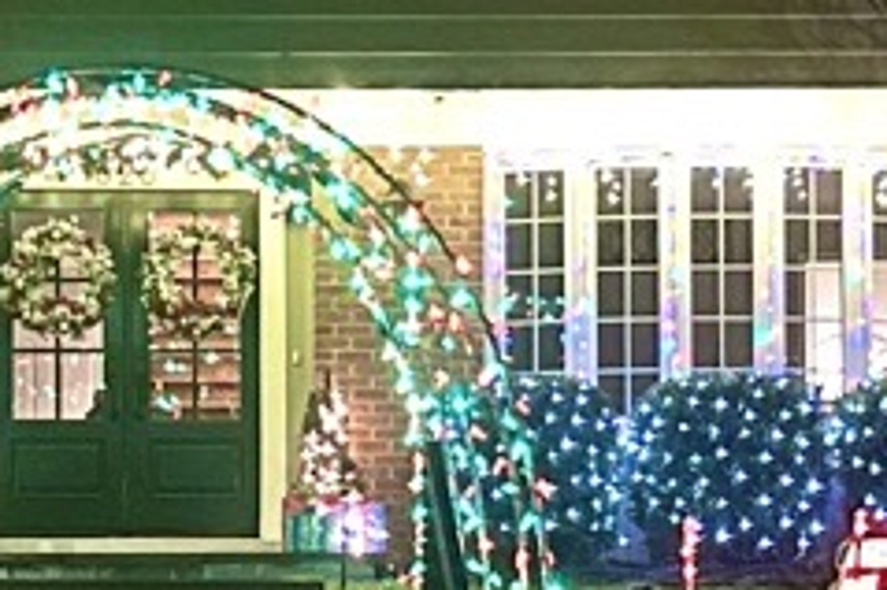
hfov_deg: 12.1
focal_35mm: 170
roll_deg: -0.1
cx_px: 230
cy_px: 573
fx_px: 4186
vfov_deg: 8.0
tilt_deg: +1.8
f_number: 1.5
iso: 1000
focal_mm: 5.7
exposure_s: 1/24
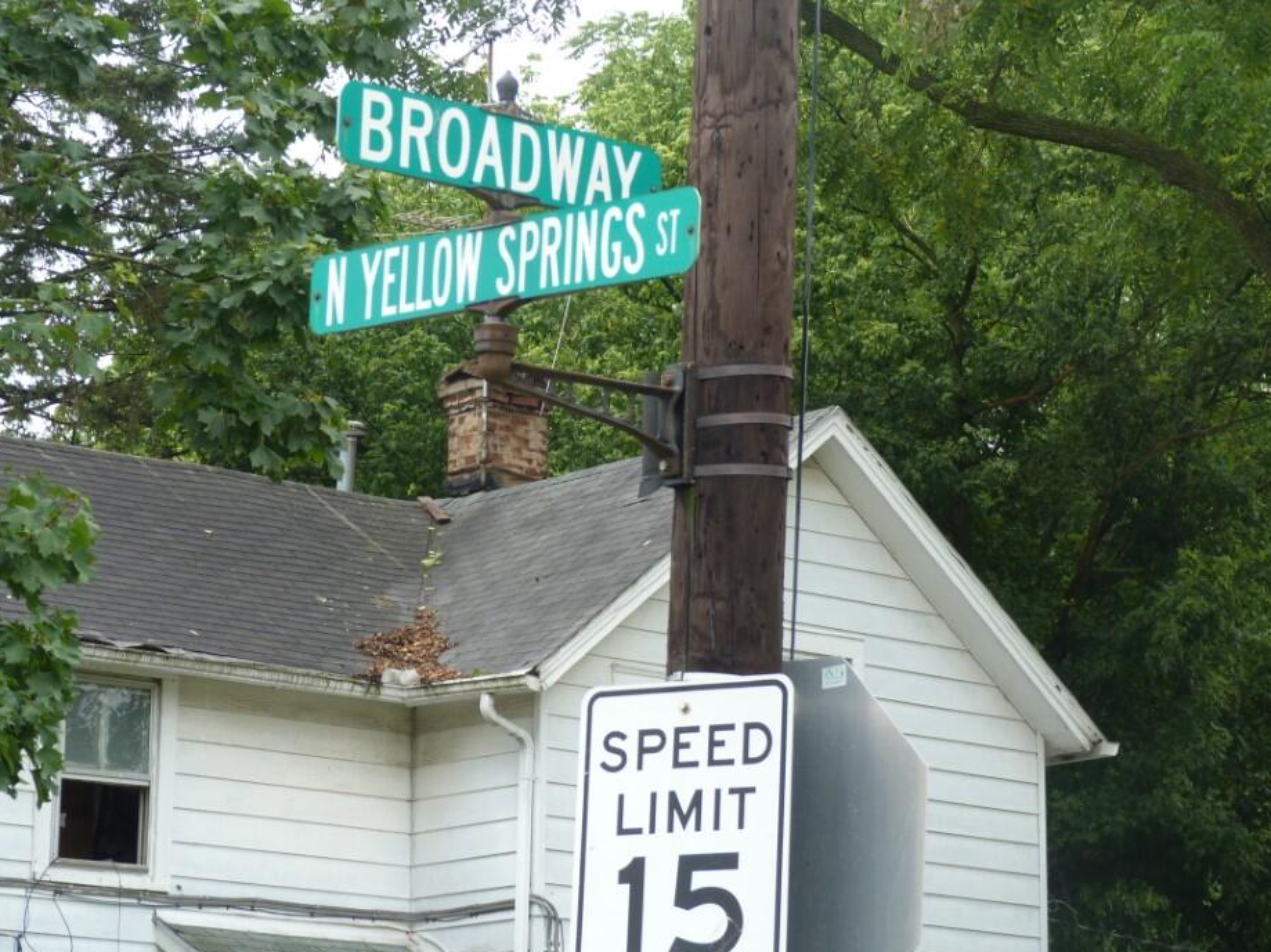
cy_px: 430
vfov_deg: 11.7
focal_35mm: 127
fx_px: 4662
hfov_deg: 15.5
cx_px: 582
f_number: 3.5
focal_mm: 20.4
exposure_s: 1/125
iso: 80
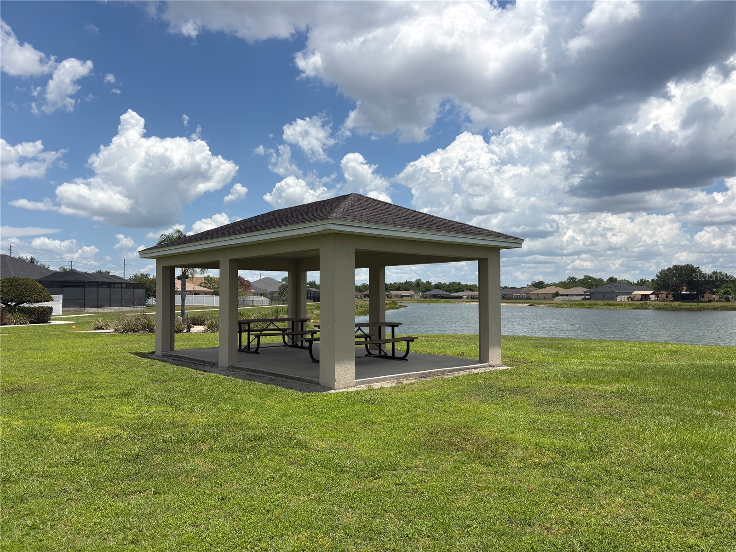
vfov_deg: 53.1
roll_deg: +1.0
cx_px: 368
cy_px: 276
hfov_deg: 67.3
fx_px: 553
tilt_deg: +2.7
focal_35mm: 26
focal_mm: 5.96
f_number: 1.6
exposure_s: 1/6993
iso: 50
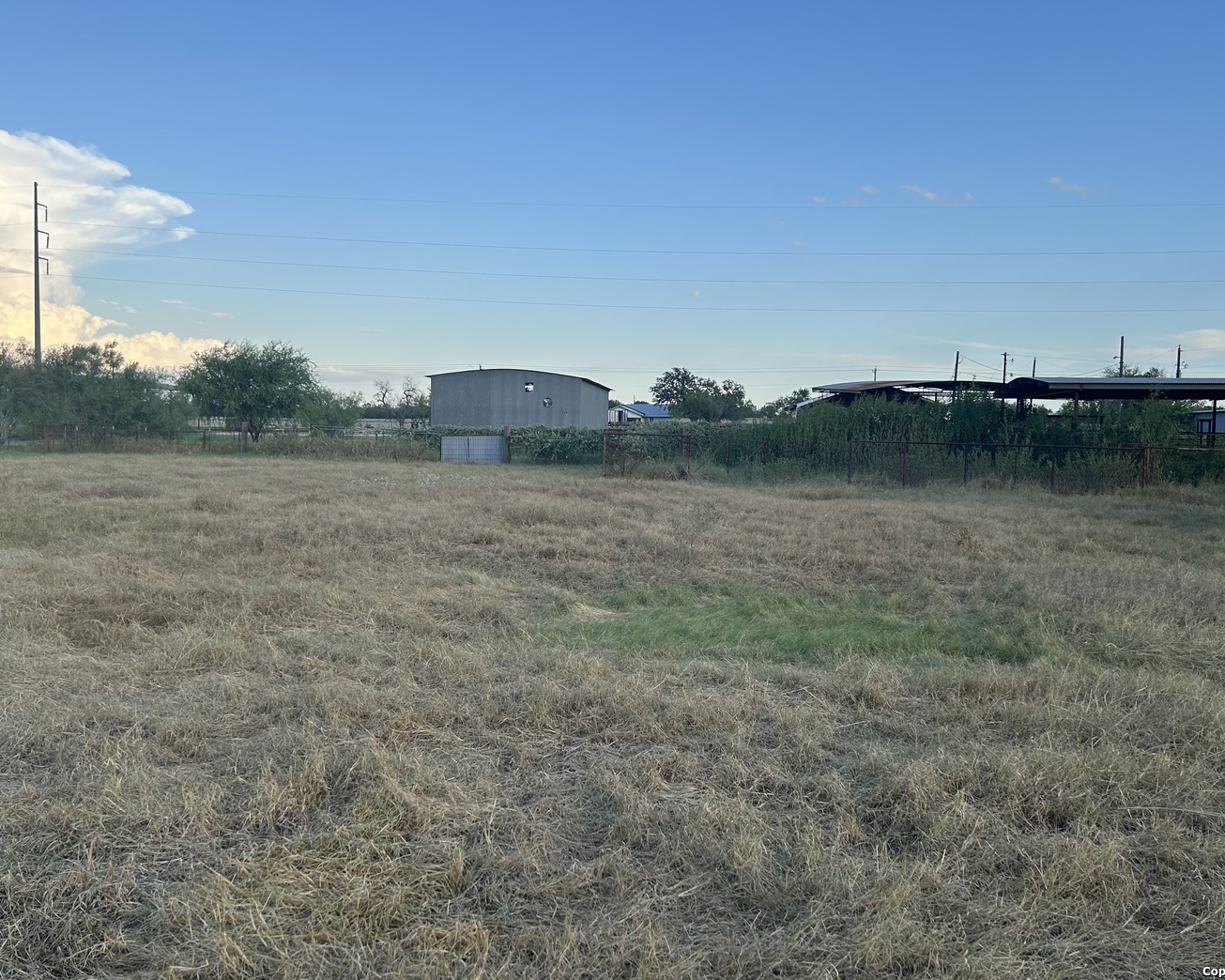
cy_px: 487
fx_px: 1015
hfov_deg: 62.2
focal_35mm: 28
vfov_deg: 51.5
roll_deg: +0.0
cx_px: 626
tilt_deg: -2.8
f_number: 1.5
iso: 50
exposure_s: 1/1468
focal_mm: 5.7
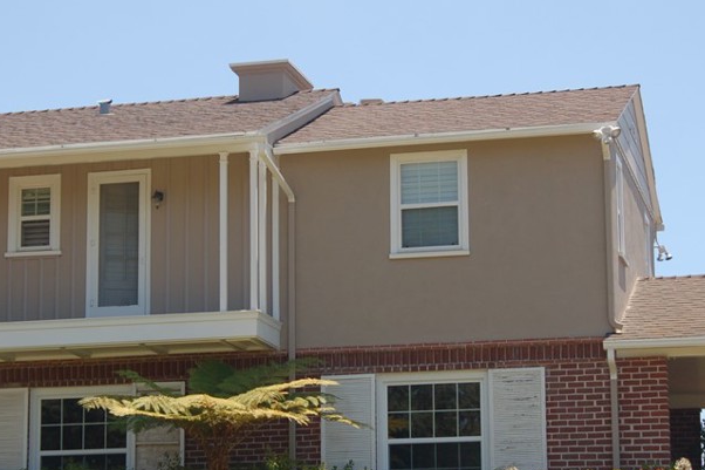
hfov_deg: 20.0
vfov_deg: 13.4
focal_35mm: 102
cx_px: 344
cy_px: 246
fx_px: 1997
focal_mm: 40
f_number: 6.3
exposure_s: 1/500
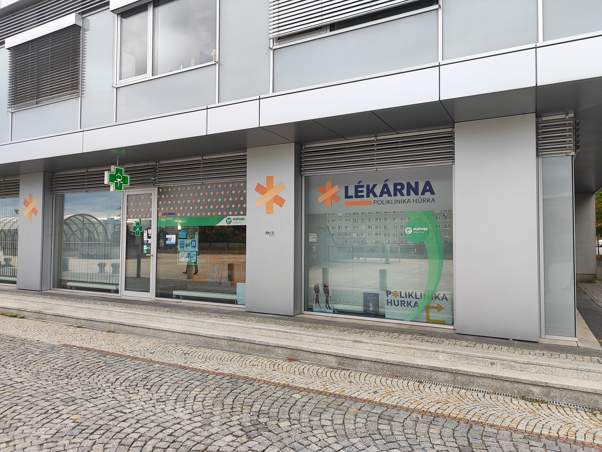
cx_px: 301
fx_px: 417
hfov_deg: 71.6
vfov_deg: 56.8
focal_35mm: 24
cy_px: 226
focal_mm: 5.89
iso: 144
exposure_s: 1/100
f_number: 1.89
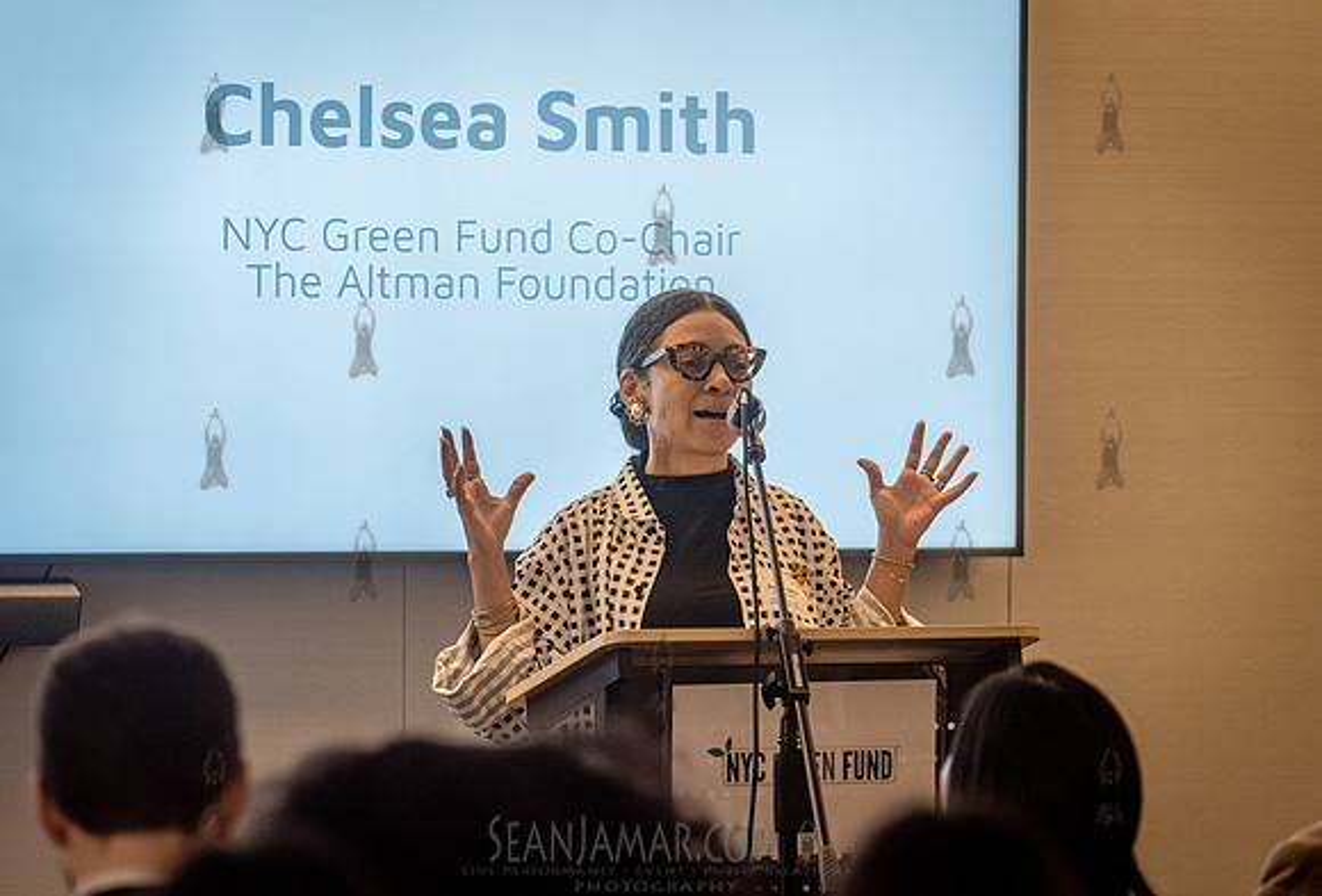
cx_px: 696
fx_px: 6315
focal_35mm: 171
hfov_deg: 12.0
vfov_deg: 8.1
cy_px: 473
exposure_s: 1/640
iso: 4000
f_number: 4.5
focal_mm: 155
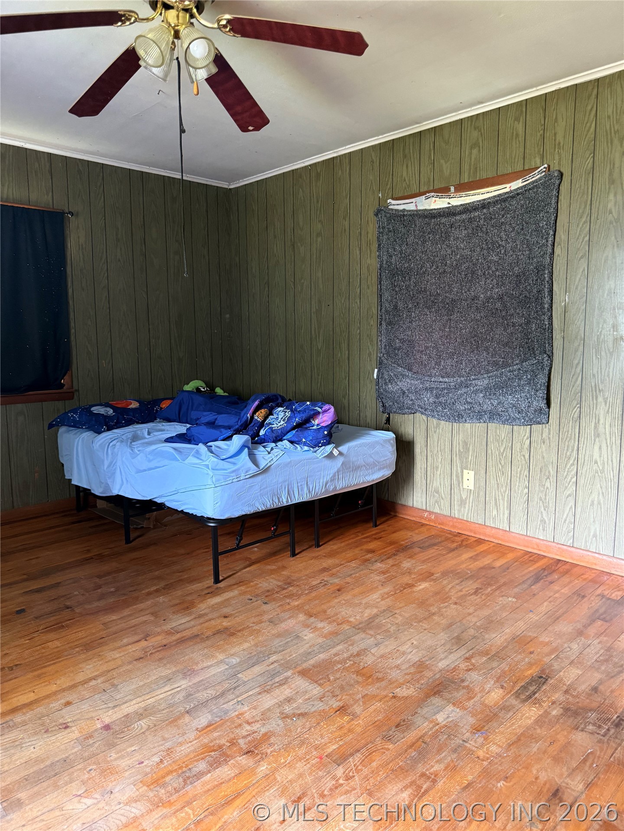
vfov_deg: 71.6
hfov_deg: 56.8
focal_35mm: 24
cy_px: 416
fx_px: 577
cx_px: 312
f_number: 1.78
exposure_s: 1/60
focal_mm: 6.76
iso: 500
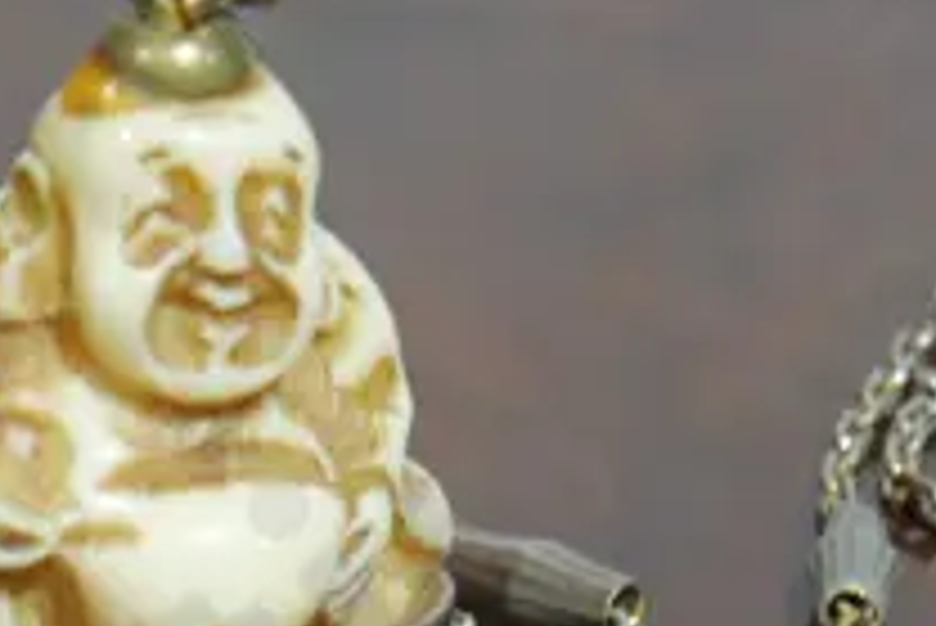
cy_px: 932
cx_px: -27
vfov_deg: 5.8
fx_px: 6114
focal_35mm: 235
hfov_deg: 8.7
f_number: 5.1
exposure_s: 1/60
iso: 1000
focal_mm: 23
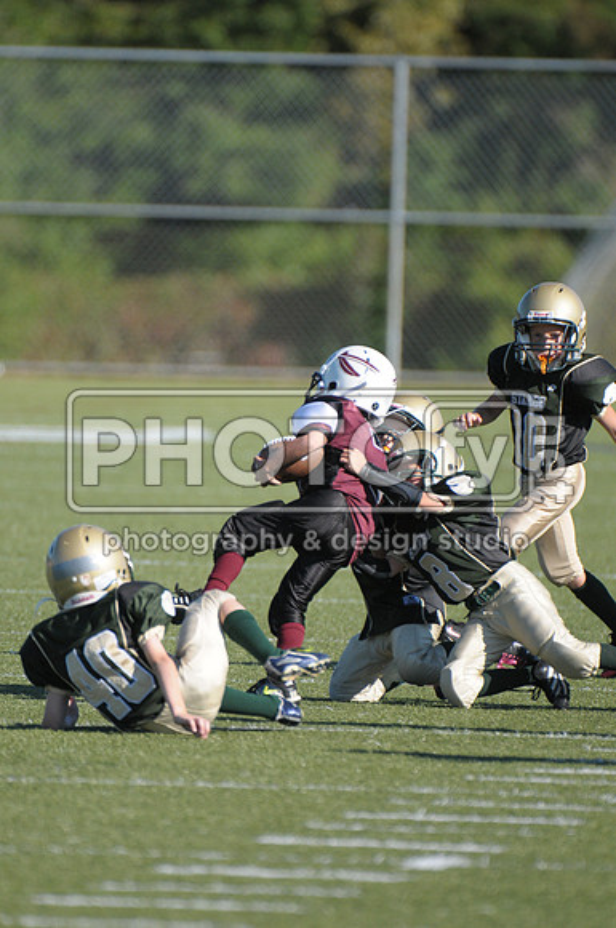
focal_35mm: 600
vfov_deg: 3.4
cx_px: 308
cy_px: 464
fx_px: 15445
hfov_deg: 2.3
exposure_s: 1/3200
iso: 640
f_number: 4
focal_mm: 400
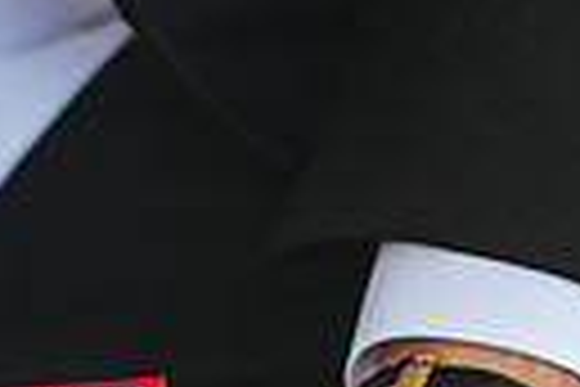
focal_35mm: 381
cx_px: -31
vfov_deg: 3.6
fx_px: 6138
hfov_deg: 5.4
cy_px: 680
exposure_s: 1/3200
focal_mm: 85
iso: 640
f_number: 2
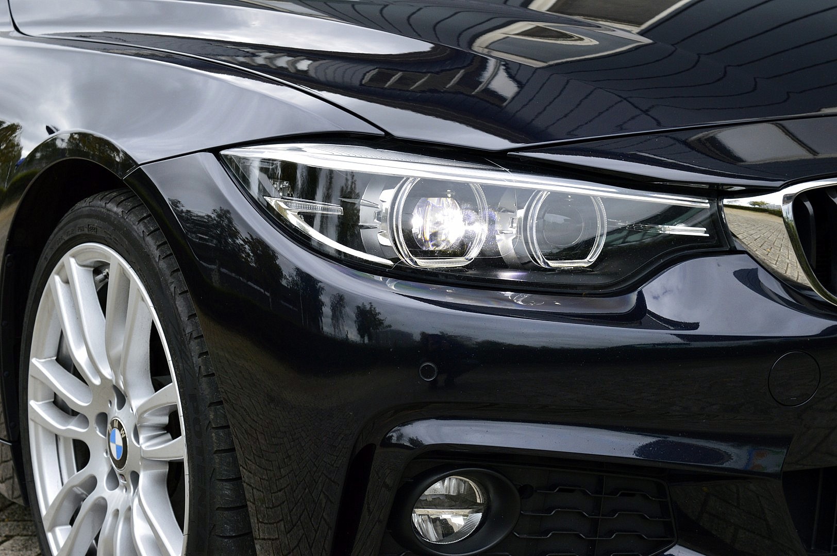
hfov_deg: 28.1
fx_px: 1673
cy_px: 278
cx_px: 418
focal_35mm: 72
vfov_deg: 18.9
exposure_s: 1/200
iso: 400
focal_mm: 48
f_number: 10
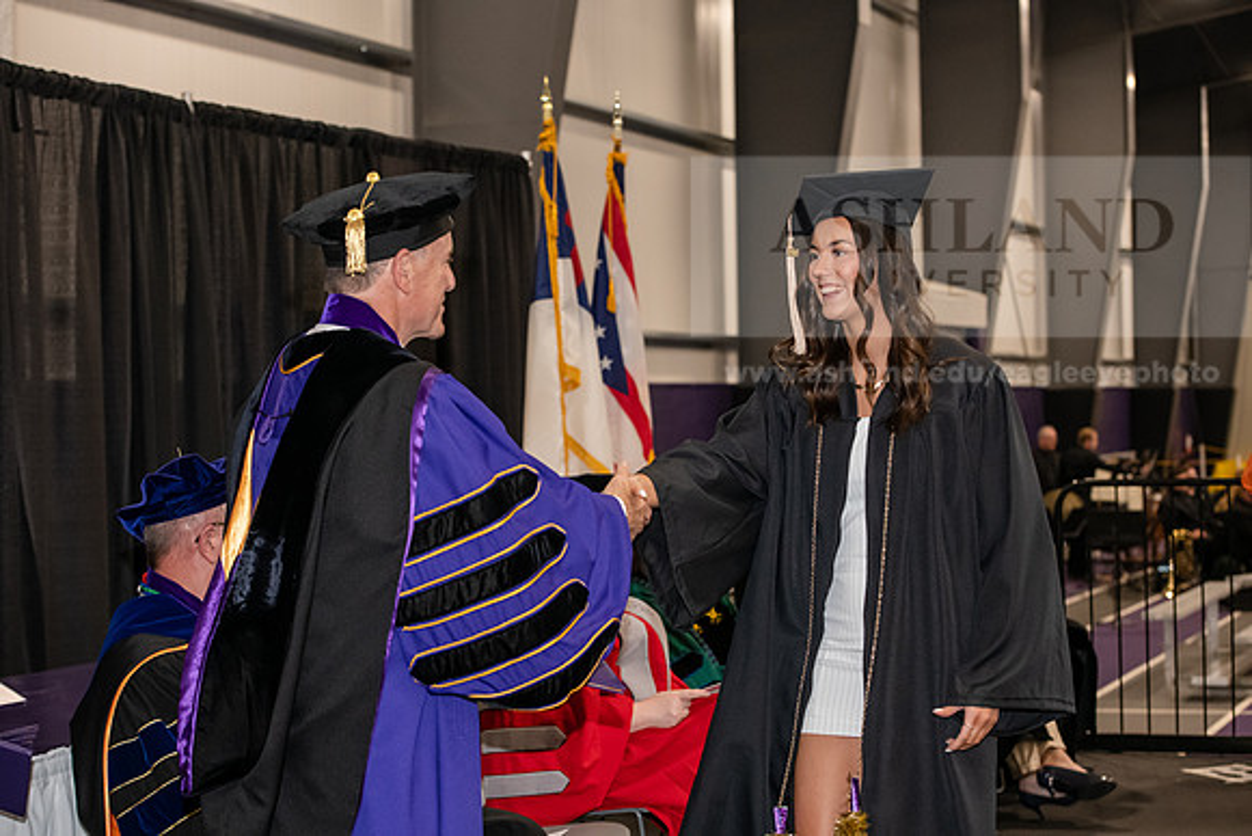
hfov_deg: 28.8
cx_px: 626
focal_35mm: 70
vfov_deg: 19.5
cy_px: 418
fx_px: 2435
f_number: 5
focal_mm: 70
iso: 2500
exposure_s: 1/200
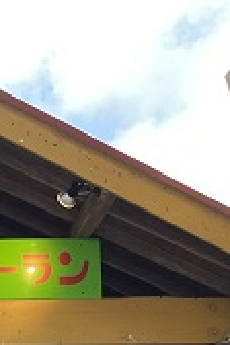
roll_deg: +2.3
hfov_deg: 11.5
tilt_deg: +7.9
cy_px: 439
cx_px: -82
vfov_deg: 16.7
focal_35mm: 116
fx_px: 1112
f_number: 1.6
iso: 50
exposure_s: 1/370
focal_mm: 5.1
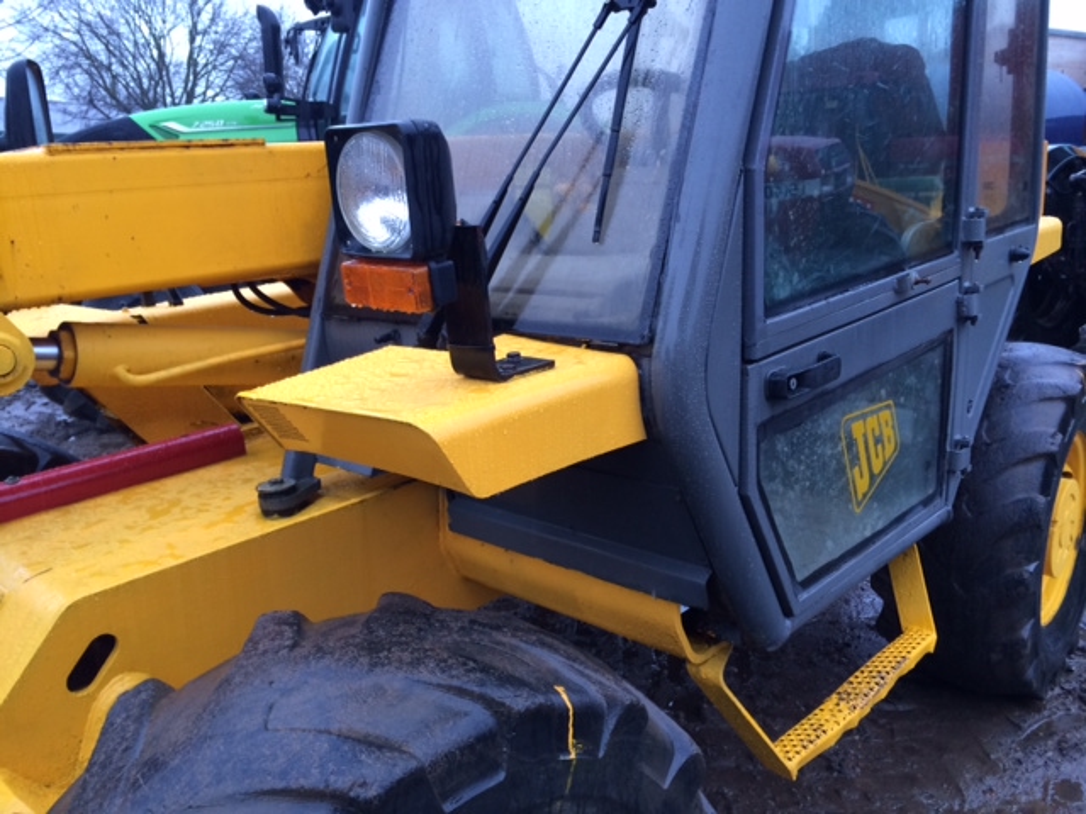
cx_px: 543
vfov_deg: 46.8
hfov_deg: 60.0
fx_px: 941
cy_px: 407
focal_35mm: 30
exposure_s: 1/30
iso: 50
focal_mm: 4.12
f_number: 2.2
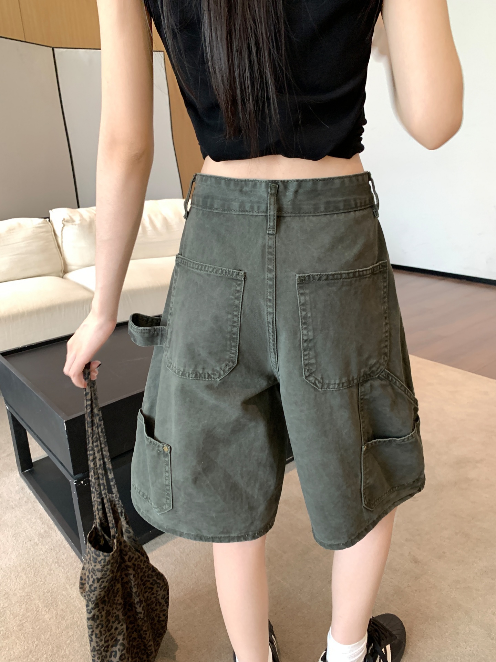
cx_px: 248
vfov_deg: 67.3
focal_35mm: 26
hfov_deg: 53.1
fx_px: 497
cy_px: 331
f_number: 1.8
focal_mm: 4.25
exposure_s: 1/44
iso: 160
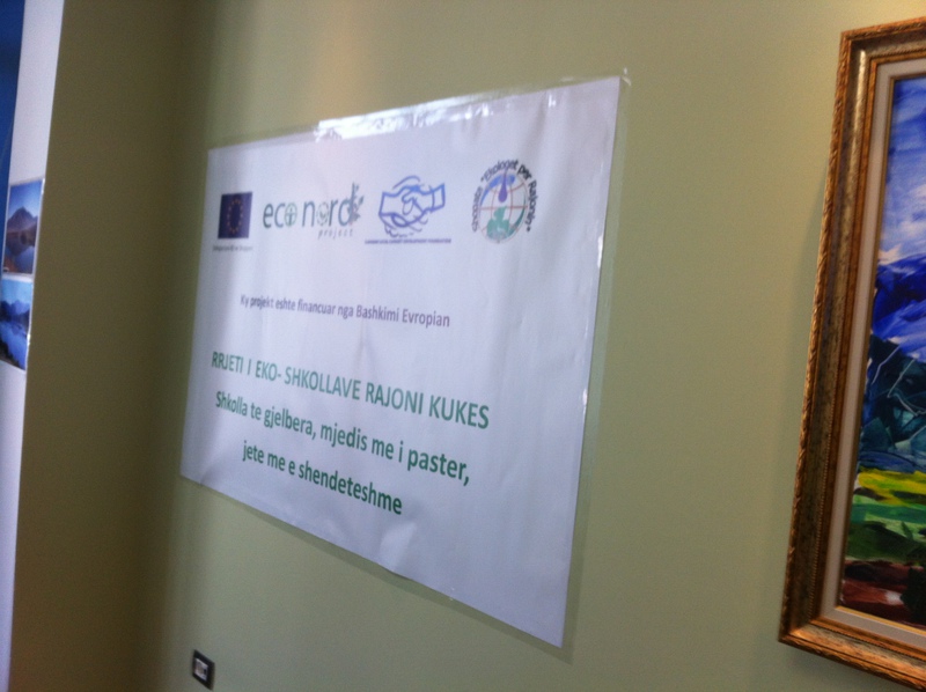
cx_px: 463
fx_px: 935
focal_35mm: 35
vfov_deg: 40.6
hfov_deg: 52.7
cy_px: 346
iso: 80
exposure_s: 1/24
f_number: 2.8
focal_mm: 3.85
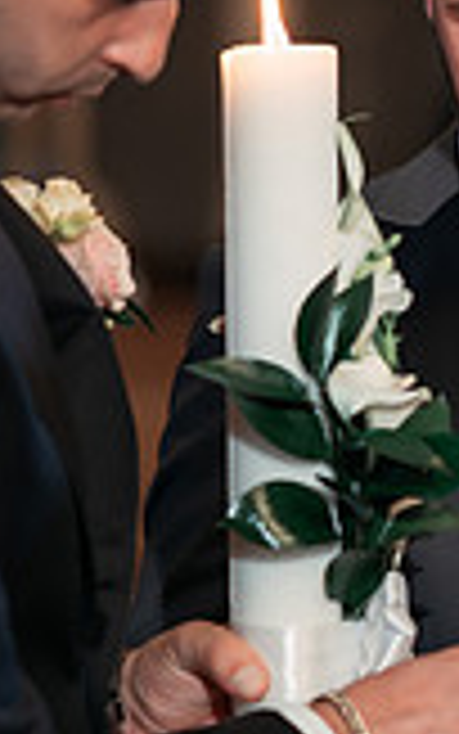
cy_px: 493
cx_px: 644
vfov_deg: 6.3
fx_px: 6679
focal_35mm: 334
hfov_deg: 3.9
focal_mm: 85
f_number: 1.8
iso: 1600
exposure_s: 1/200
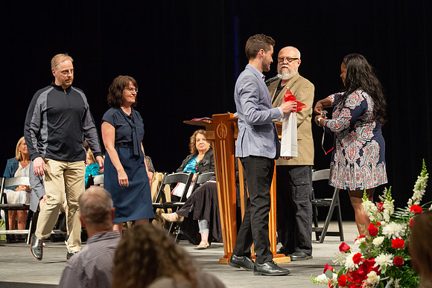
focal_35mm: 131
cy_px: 132
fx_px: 1571
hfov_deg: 15.6
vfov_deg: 10.5
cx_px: 252
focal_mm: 105
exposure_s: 1/100
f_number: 4
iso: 1600
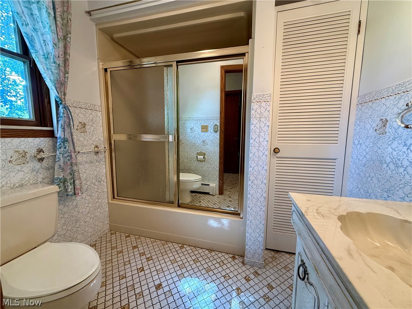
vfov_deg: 85.7
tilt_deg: -6.2
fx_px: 167
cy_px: 154
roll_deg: -0.3
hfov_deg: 102.1
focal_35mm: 14
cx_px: 206
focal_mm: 2.22
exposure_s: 1/60
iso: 200
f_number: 2.2
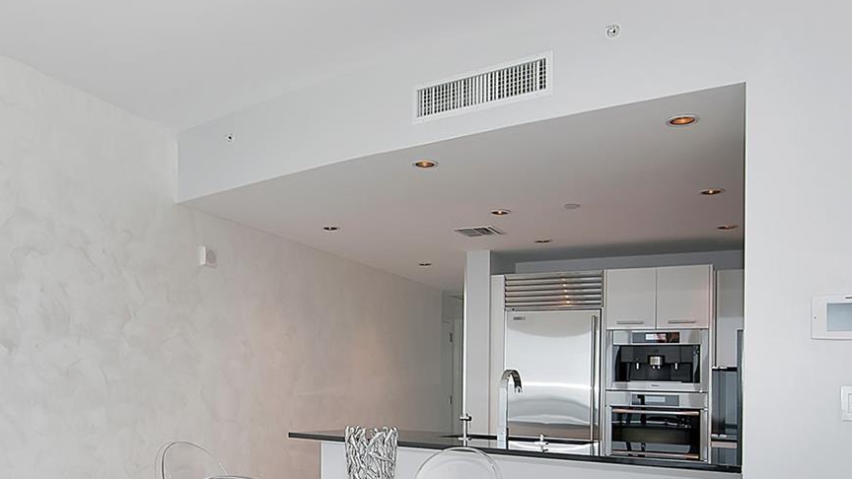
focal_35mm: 32
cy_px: 420
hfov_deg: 60.2
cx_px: 314
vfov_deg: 34.9
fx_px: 722
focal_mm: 11
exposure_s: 1/50
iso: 200
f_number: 5.6
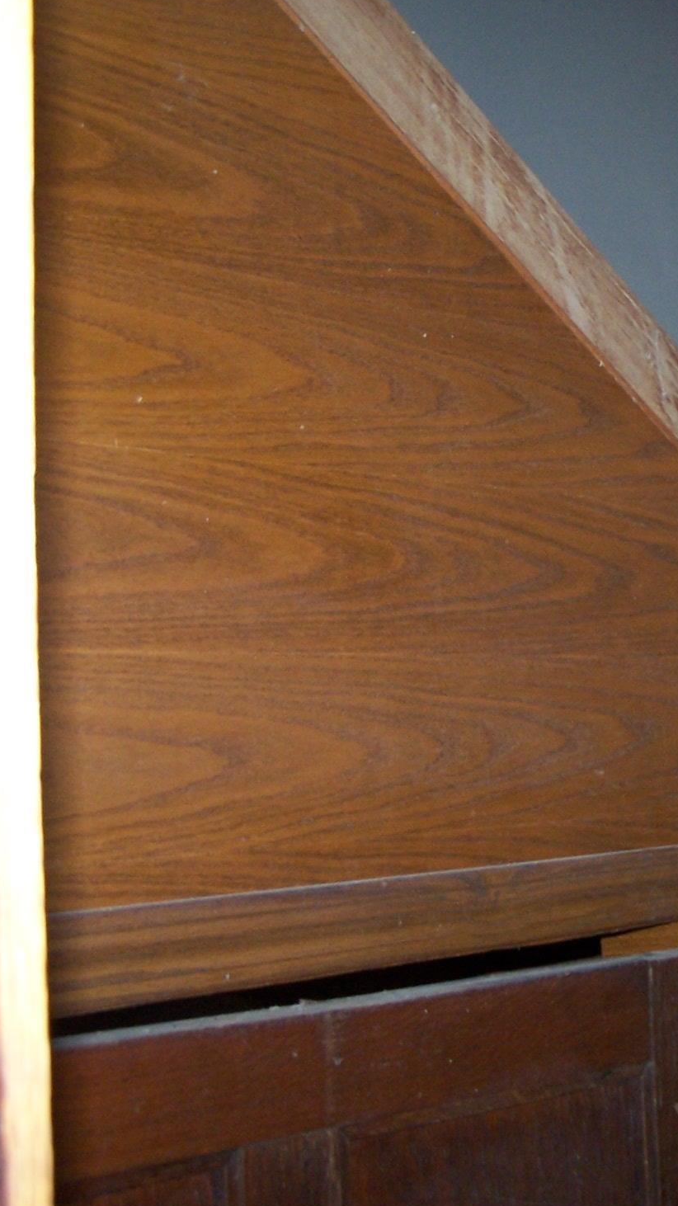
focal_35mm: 58
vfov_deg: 36.0
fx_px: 1854
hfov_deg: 19.8
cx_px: 750
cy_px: 583
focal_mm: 6.3
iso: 140
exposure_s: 1/60
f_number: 2.8
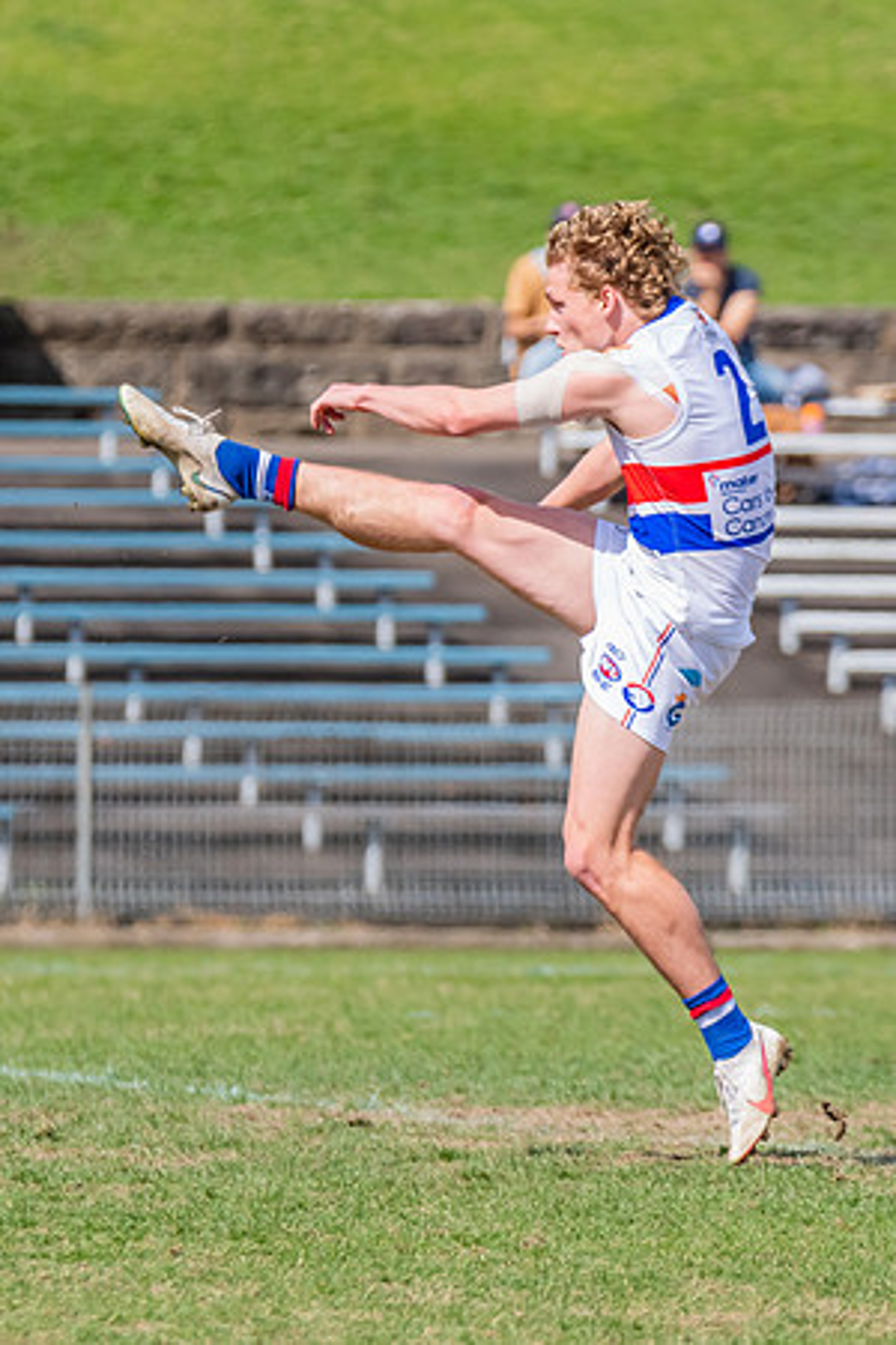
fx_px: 28552
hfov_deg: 1.8
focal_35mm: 765
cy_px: 725
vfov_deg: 2.7
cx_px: 359
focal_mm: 400
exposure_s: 1/1600
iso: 800
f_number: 9
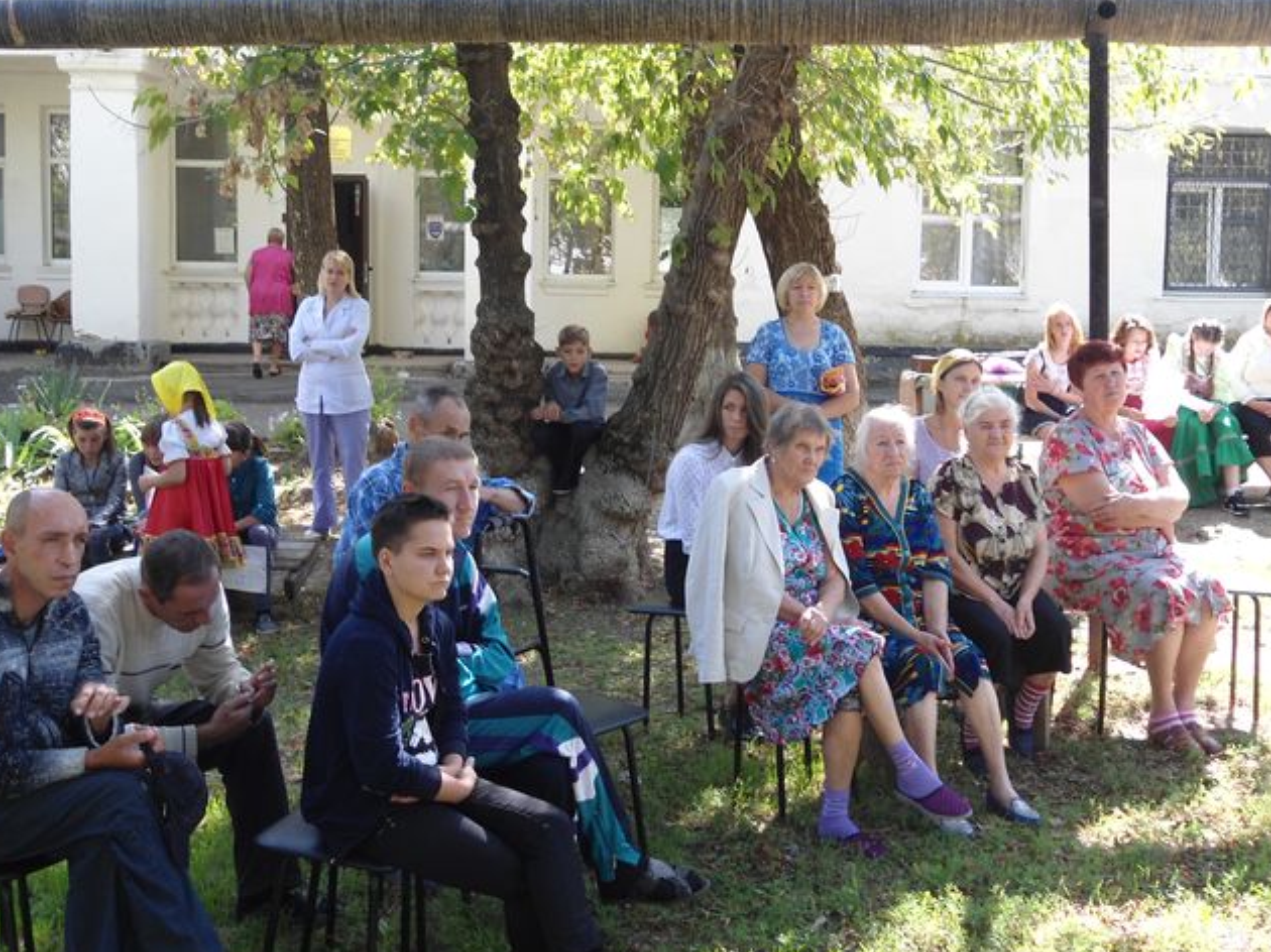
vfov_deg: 30.9
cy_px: 452
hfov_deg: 40.4
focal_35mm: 47
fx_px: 1725
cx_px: 650
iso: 80
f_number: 3.2
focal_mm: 6.7
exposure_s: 1/80
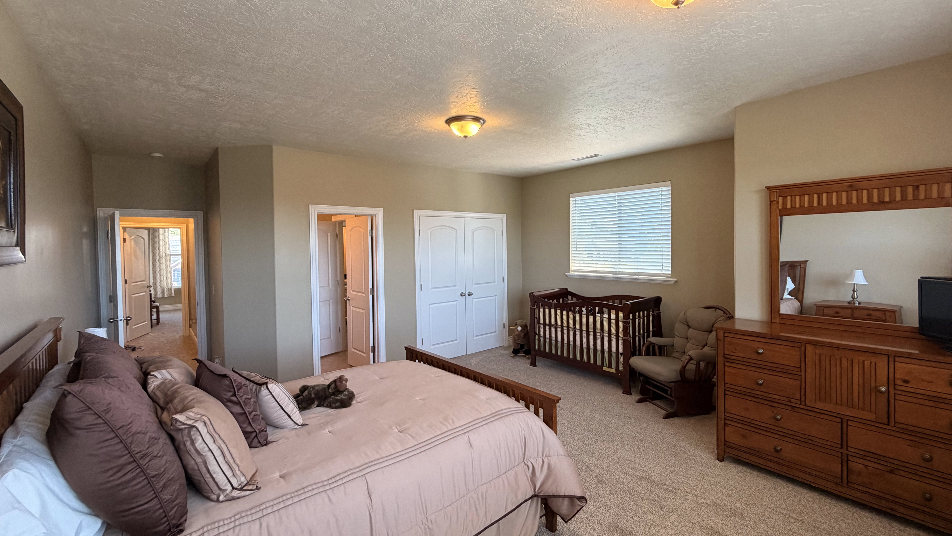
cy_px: 252
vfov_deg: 67.0
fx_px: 404
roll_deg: +1.4
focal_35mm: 16
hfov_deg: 99.3
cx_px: 493
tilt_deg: -1.7
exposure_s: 1/120
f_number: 2.2
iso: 250
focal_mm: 2.22
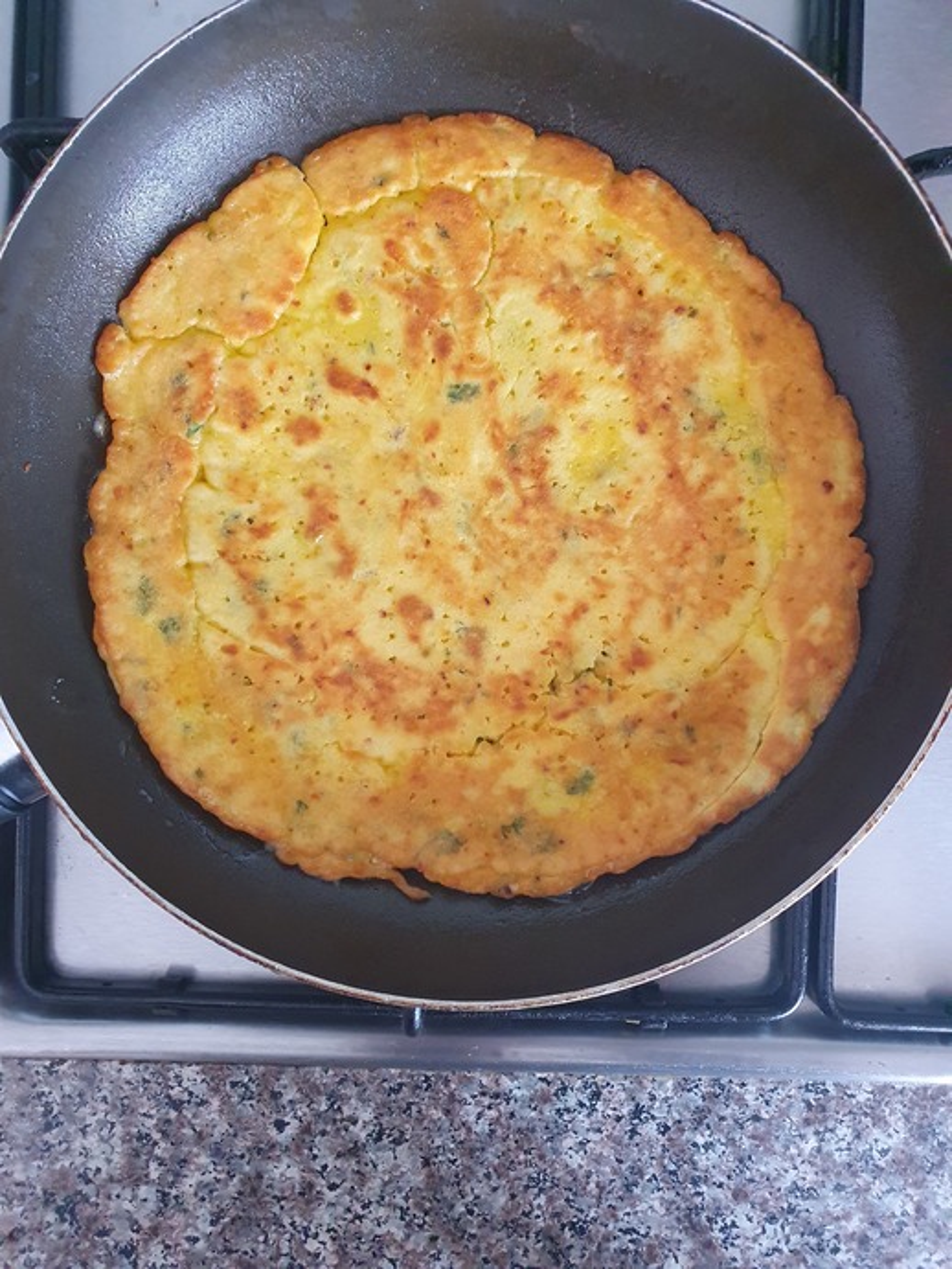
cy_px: 634
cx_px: 476
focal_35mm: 26
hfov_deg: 53.1
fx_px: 953
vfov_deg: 67.3
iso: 640
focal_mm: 4.32
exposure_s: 1/50
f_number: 2.4
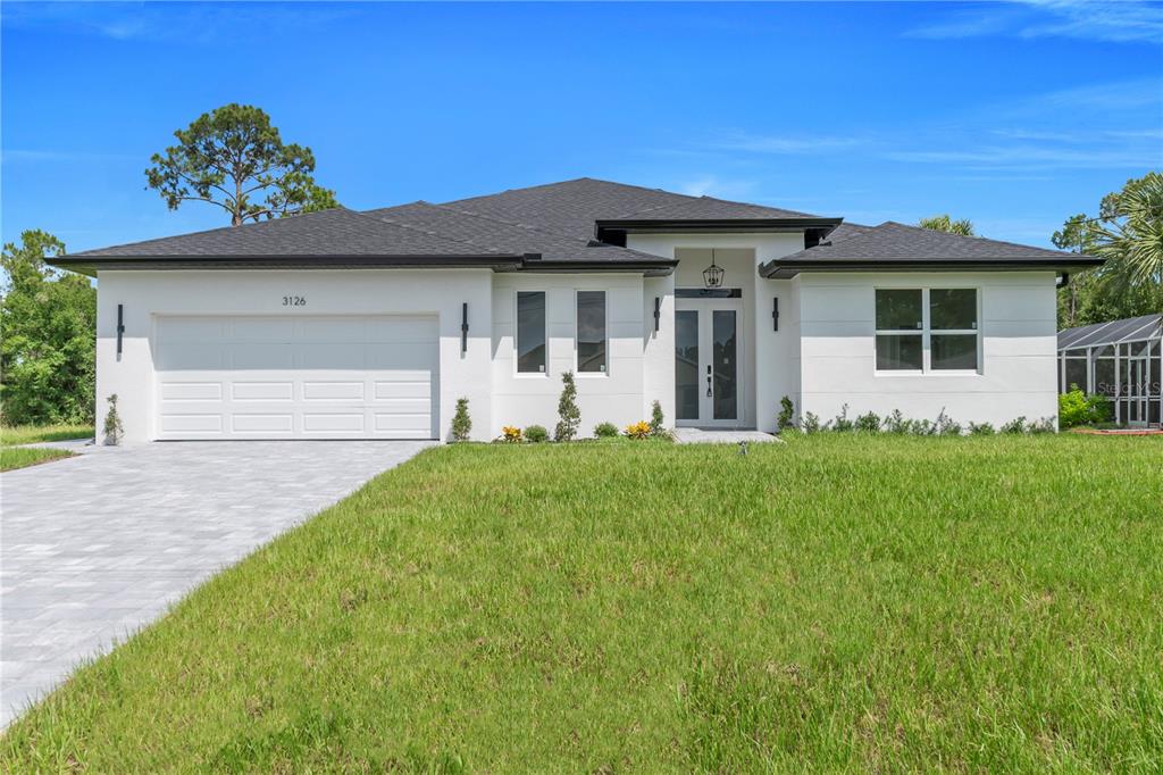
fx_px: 969
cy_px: 388
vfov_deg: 43.6
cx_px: 582
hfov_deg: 61.9
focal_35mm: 30
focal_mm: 20
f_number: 8
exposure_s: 1/320
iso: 100
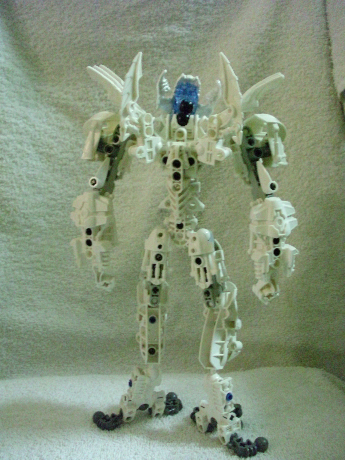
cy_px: 230
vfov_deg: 49.0
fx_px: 505
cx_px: 172
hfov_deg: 37.7
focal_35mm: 38
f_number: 3.1
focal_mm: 6.3
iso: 1600
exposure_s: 1/19
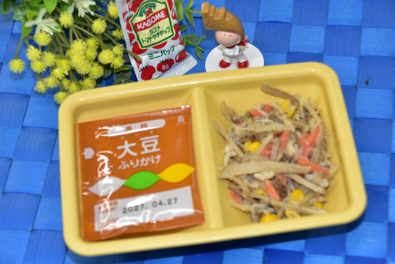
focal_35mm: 105
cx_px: 198
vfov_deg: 13.1
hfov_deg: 19.4
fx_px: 1153
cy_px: 132
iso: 400
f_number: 5.6
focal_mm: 70
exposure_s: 1/60
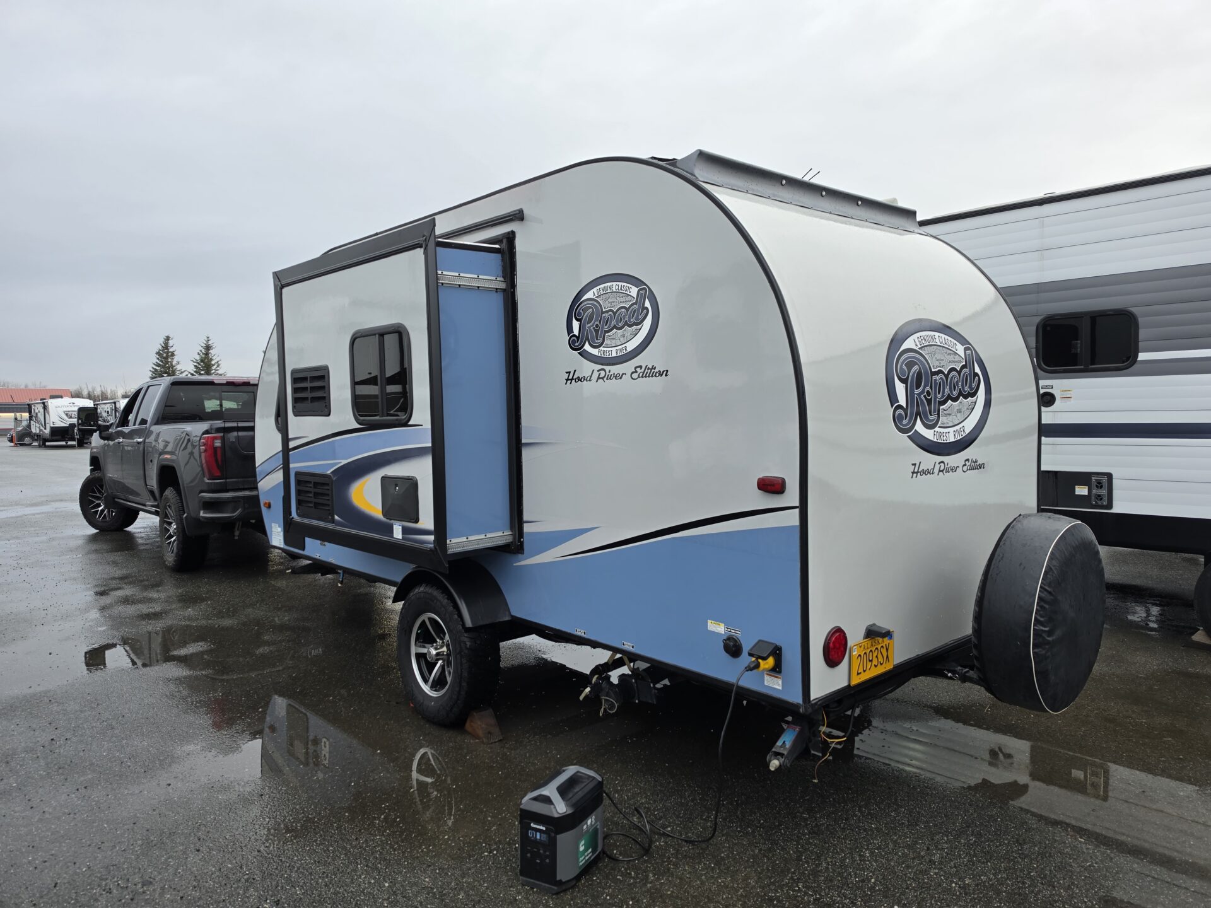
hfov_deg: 73.9
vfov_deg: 58.9
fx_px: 805
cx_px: 606
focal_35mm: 23
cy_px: 454
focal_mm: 6.5
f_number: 1.4
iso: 40
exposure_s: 1/180
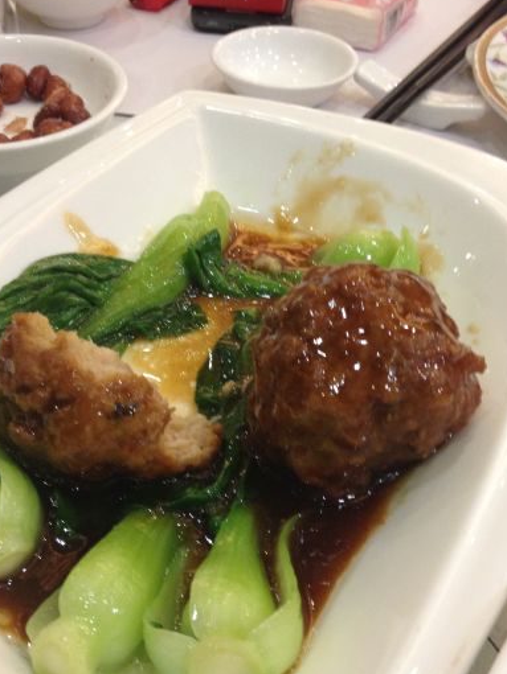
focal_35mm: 48
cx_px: 247
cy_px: 379
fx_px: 937
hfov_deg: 30.3
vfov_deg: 39.6
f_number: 2.4
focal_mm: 4.28
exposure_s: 1/20
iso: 160
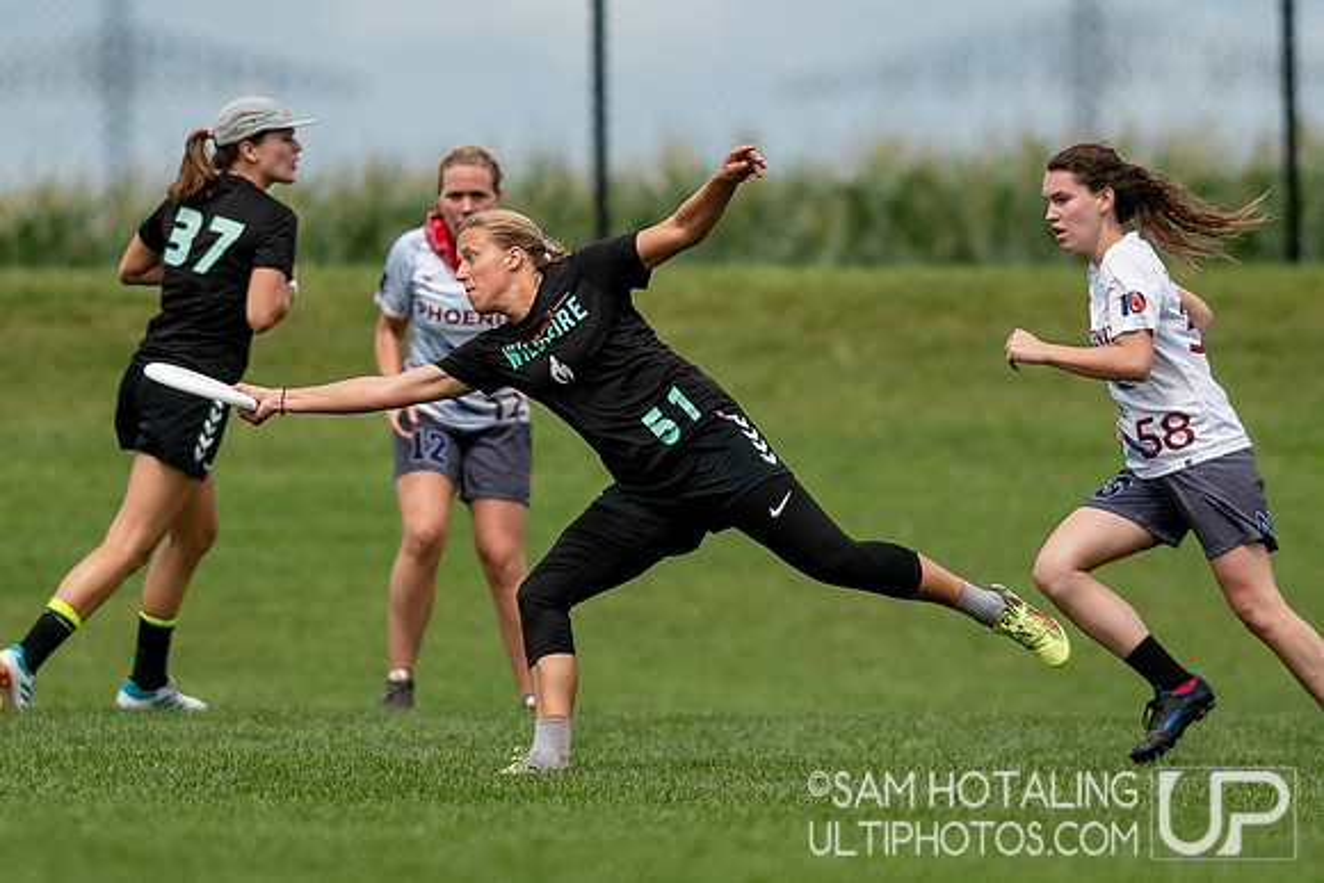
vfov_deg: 1.5
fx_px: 32906
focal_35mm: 895
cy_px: 401
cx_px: 586
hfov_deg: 2.3
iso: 100
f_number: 2.8
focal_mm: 300
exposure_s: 1/4000
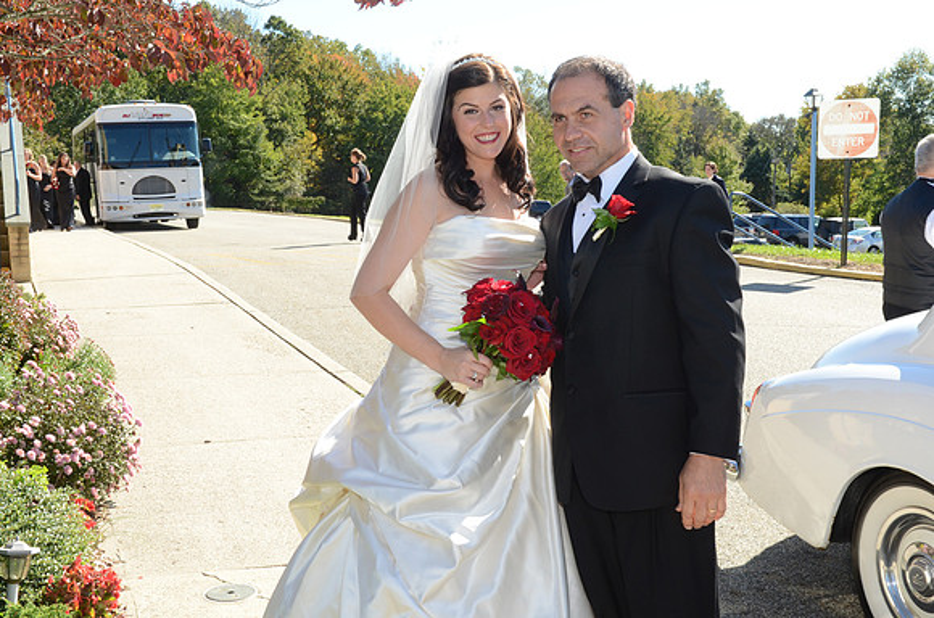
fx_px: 1204
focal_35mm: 46
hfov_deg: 42.4
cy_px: 309
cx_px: 467
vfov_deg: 28.8
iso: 500
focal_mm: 31
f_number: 13
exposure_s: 1/160
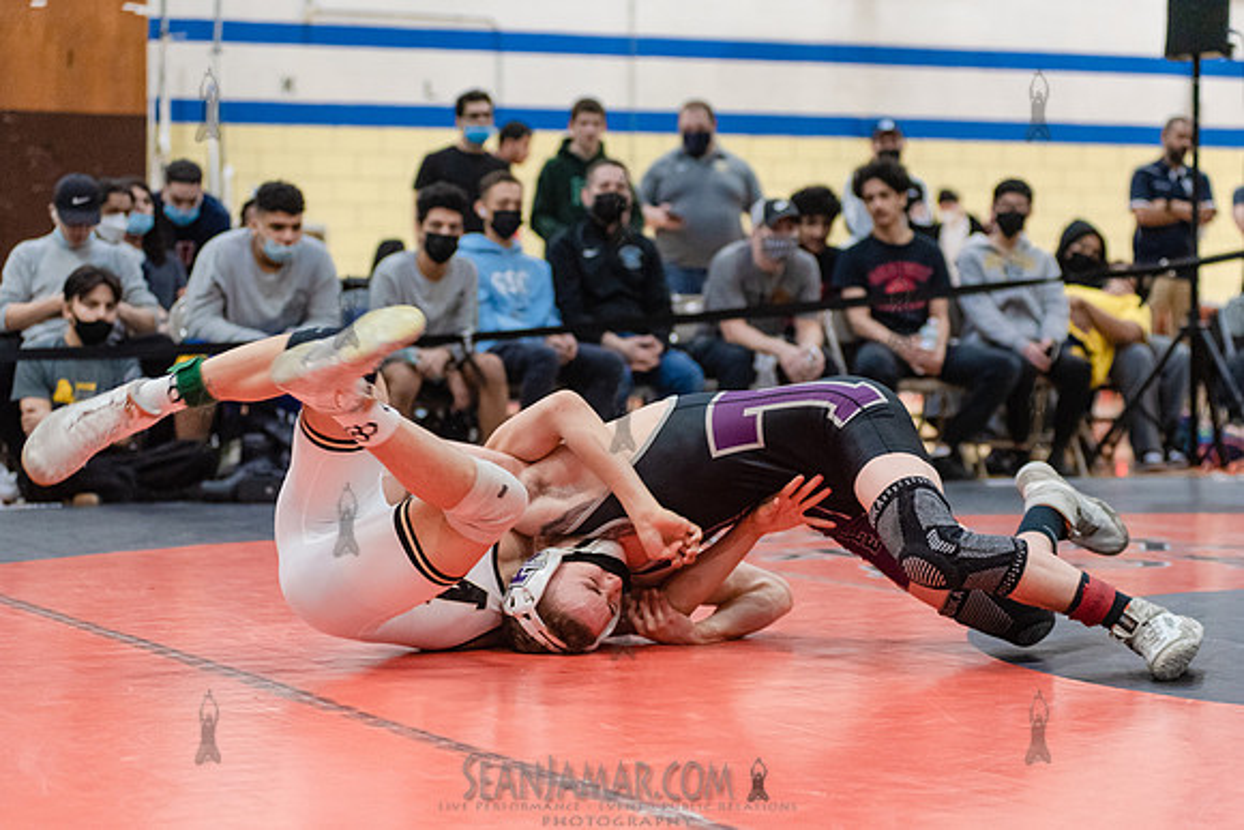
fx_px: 3067
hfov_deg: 22.9
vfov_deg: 15.4
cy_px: 418
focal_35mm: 89
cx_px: 661
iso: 4000
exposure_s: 1/400
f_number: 3.5
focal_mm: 80
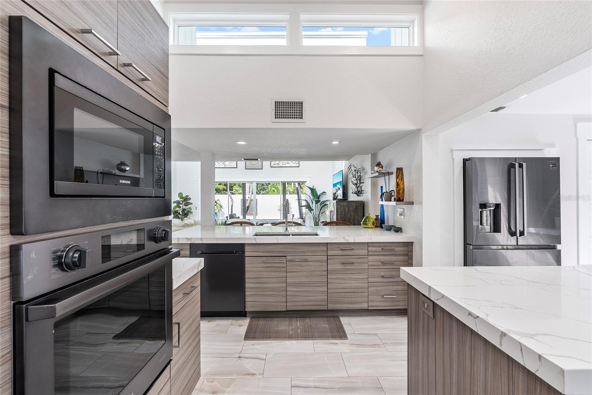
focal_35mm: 16
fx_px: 263
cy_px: 198
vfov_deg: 73.8
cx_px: 296
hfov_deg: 96.7
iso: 100
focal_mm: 16
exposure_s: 1/3
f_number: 8
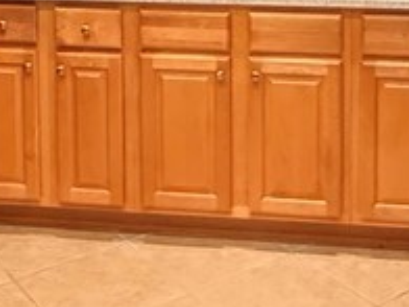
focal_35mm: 73
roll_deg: +0.1
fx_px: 863
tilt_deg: -3.3
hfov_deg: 26.5
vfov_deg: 18.2
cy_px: -134
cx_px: 269
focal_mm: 2.22
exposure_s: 1/60
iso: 1250
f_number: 2.2
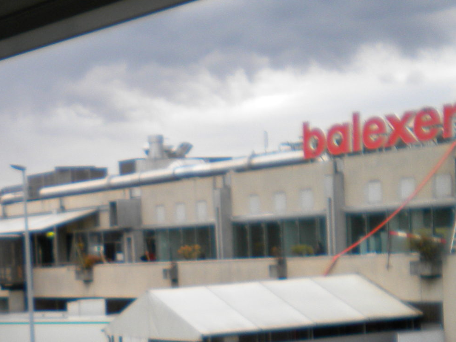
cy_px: 335
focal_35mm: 91
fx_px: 1198
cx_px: 50
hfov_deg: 21.1
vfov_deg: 15.9
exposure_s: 1/65.7
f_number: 3.1
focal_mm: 6.3
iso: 80
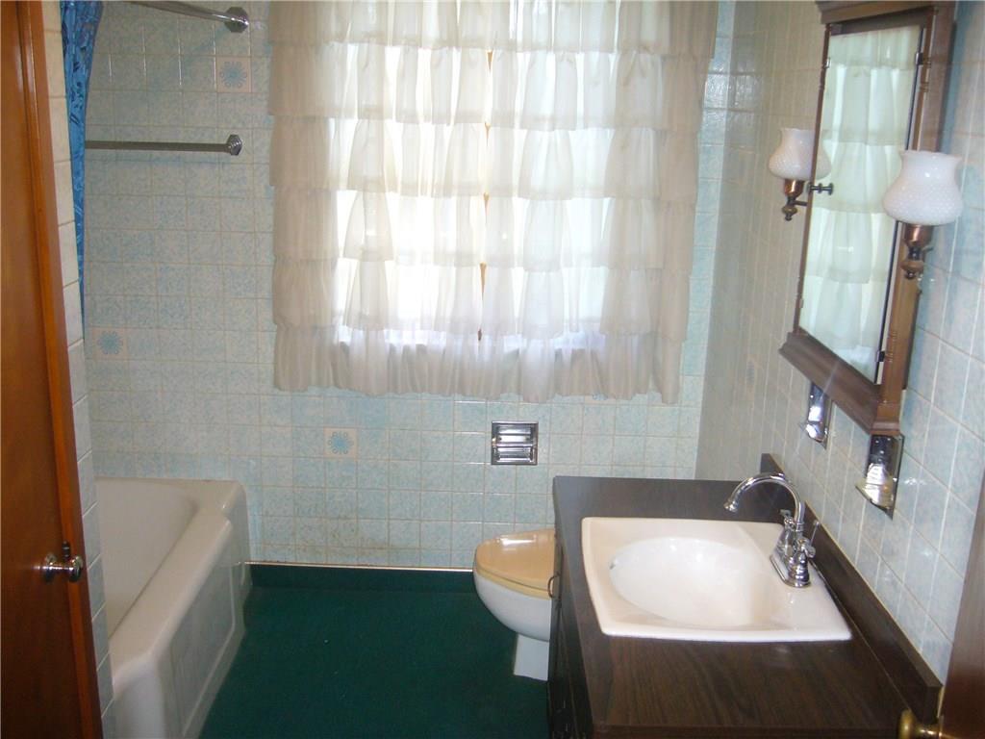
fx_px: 996
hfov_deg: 52.6
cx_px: 492
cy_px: 370
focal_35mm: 35
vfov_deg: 40.7
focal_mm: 5.8
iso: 200
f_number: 2.8
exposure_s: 1/30
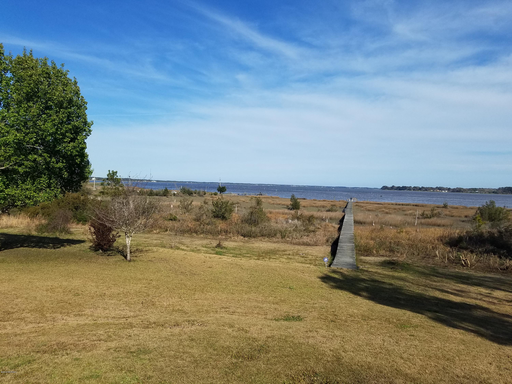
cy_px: 192
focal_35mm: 26
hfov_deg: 67.3
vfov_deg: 53.1
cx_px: 256
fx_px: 385
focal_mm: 4.2
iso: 50
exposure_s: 1/4208
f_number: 1.7
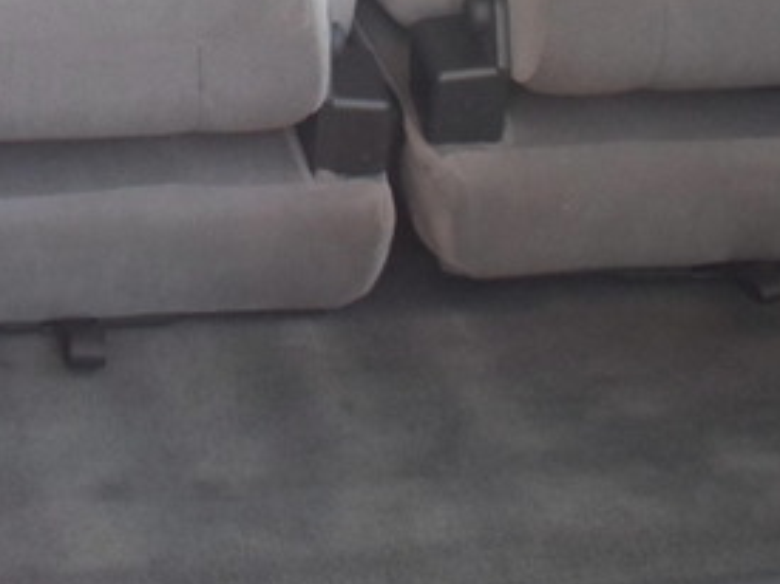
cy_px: -184
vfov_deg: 11.5
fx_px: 2815
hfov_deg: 15.7
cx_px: 261
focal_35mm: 125
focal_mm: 7.8
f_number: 3.2
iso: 200
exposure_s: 1/45
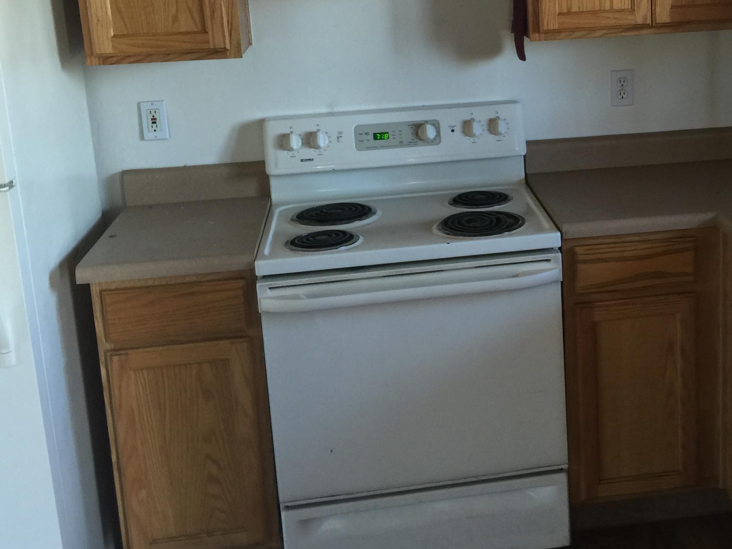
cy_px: 153
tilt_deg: -13.7
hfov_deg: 37.0
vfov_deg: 28.8
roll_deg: +1.4
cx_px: 572
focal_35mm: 50
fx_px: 1057
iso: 40
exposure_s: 1/15
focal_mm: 4.15
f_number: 2.2
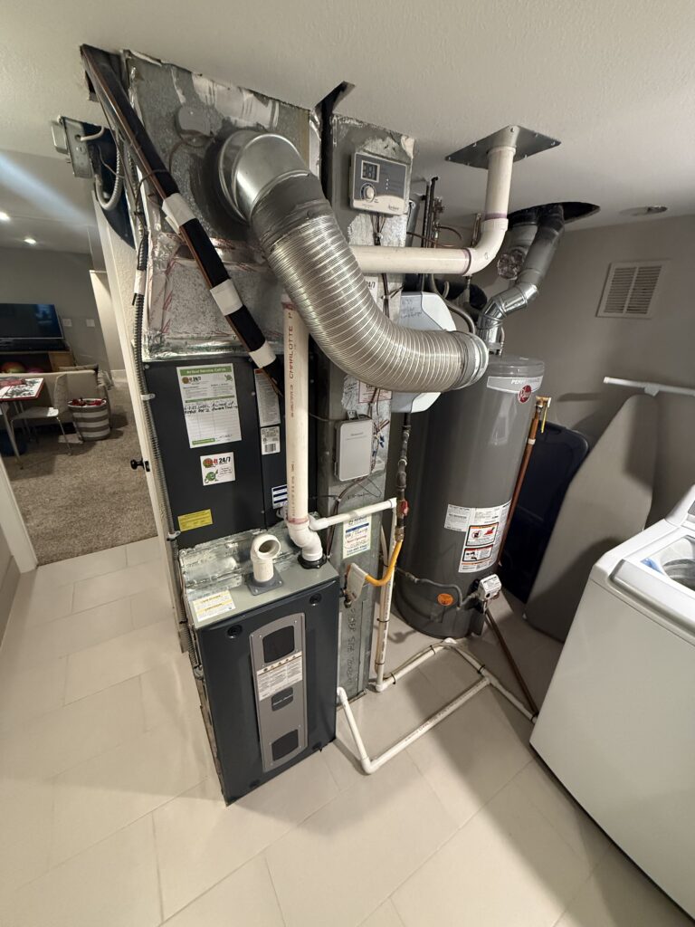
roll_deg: -2.4
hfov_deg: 85.7
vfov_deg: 102.1
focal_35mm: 14
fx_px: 375
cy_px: 464
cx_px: 348
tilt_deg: -22.3
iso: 640
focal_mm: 2.22
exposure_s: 1/60
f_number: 2.2
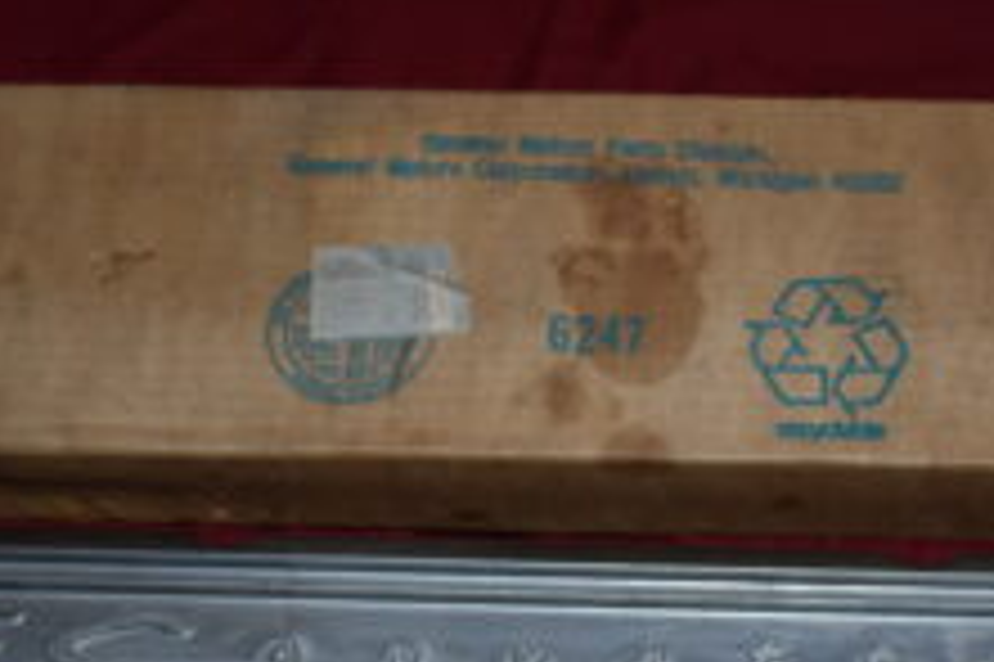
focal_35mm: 79
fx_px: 2179
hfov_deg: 25.6
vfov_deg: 17.1
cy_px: 520
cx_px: 625
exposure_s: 1/60
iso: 560
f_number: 4
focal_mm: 27
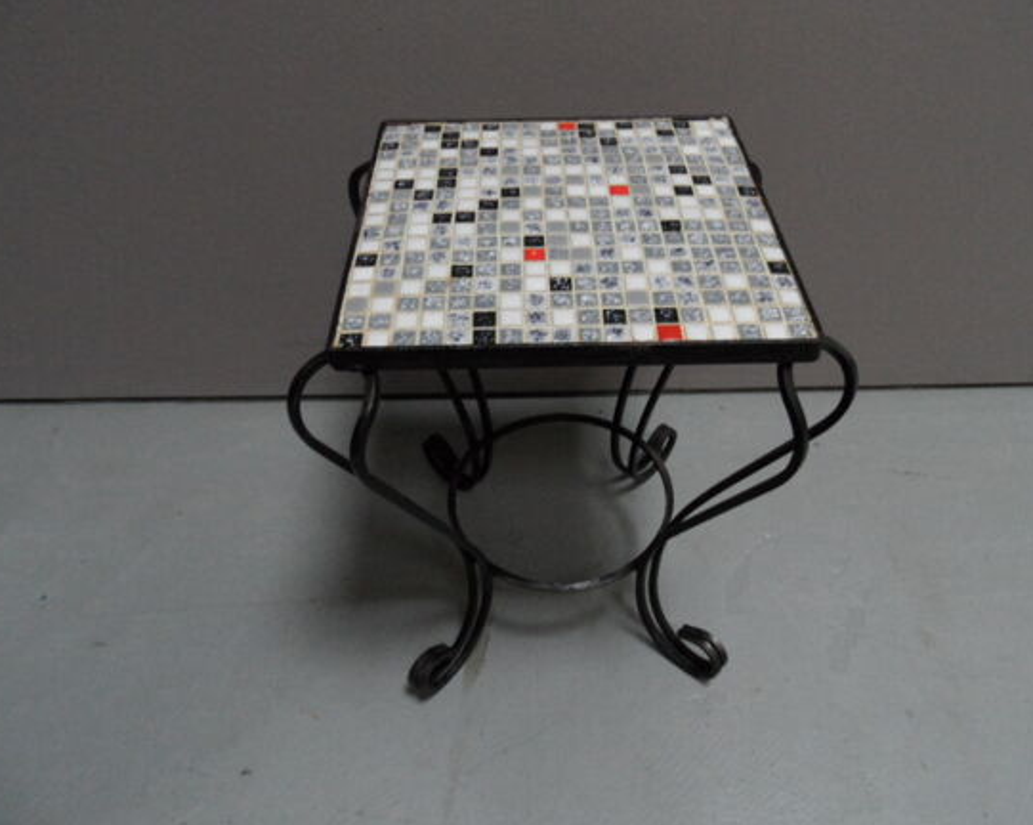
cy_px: 399
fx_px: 794
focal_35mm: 26
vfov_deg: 54.9
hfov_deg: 66.0
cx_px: 546
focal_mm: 3.9
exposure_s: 1/10
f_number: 3.2
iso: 400
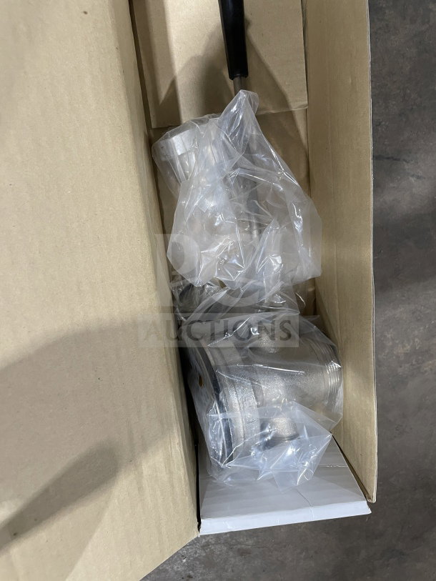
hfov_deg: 53.1
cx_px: 218
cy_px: 290
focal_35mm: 26
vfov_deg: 67.3
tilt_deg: -75.8
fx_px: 437
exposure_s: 1/60
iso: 160
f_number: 1.6
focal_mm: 4.2
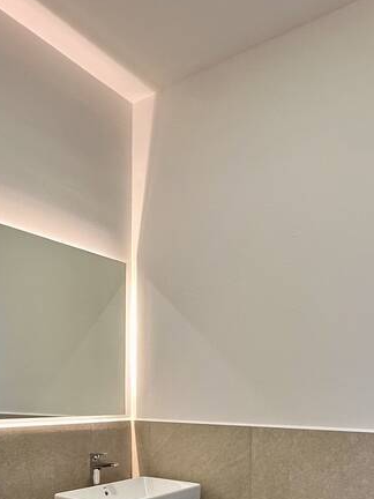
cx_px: 178
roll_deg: -0.8
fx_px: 504
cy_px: 410
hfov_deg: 40.7
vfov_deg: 49.1
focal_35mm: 35
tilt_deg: -1.6
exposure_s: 1/120
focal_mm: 2.22
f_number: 2.2
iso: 200
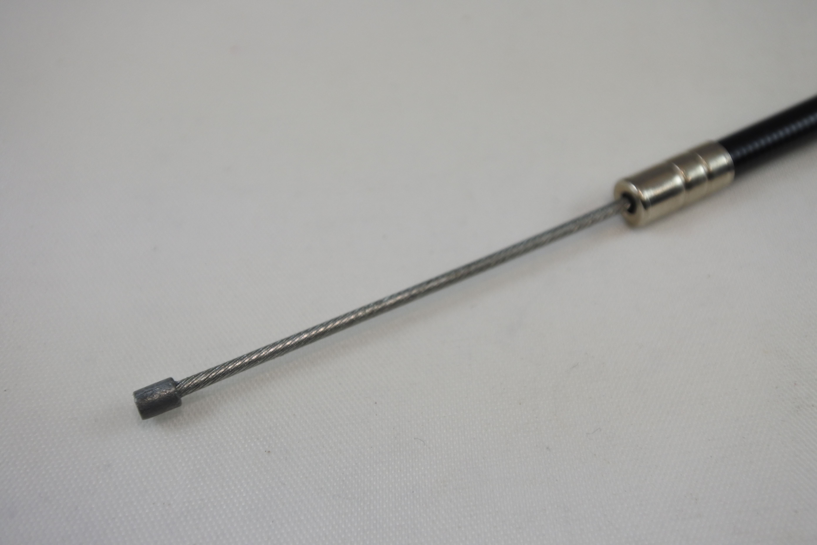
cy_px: 272
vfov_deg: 31.9
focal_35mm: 42
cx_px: 408
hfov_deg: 46.4
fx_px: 953
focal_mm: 15.7
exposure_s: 1/250
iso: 320
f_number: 4.2
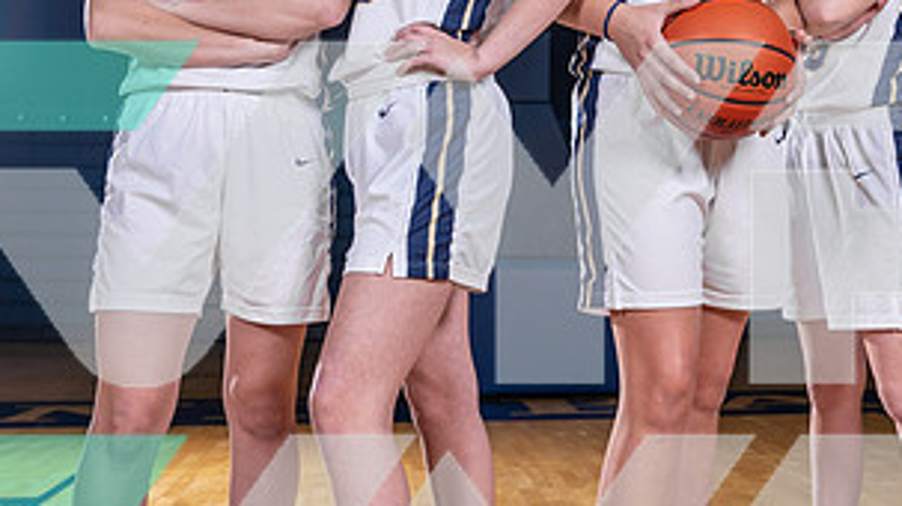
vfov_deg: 21.0
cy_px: 214
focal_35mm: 57
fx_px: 1362
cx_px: 673
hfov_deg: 35.8
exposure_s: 1/125
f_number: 5
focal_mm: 24
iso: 100
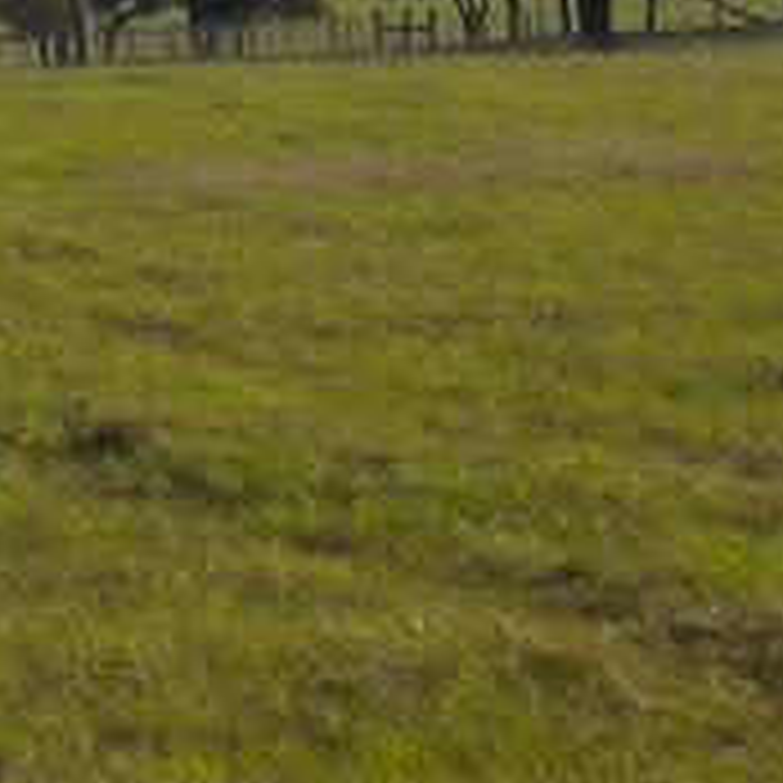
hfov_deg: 6.1
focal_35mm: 285
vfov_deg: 6.1
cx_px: -189
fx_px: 7293
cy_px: -184
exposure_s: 1/737
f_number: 4.6
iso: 80
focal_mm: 6.3
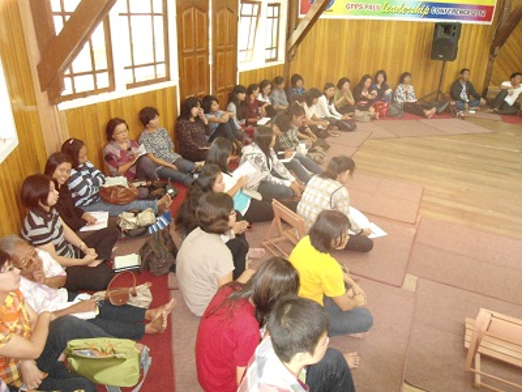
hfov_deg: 67.3
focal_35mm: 26
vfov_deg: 53.1
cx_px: 261
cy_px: 196
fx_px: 392
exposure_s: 1/8
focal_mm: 4.7
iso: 800
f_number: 2.8
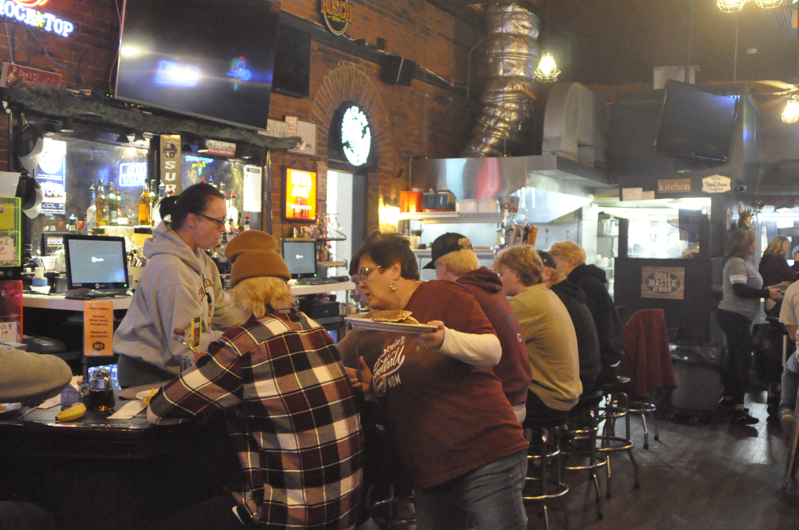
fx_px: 931
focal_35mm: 42
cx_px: 400
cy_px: 265
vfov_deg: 31.8
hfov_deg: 46.4
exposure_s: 1/60
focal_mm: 28
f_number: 3.8
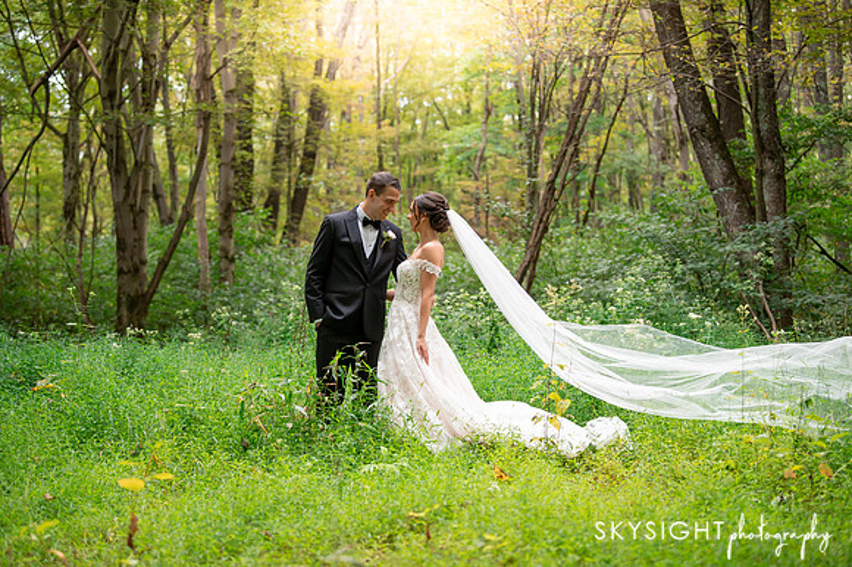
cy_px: 284
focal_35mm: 70
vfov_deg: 19.4
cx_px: 426
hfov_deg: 28.9
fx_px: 1656
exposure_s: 1/640
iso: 800
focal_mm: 70
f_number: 3.2
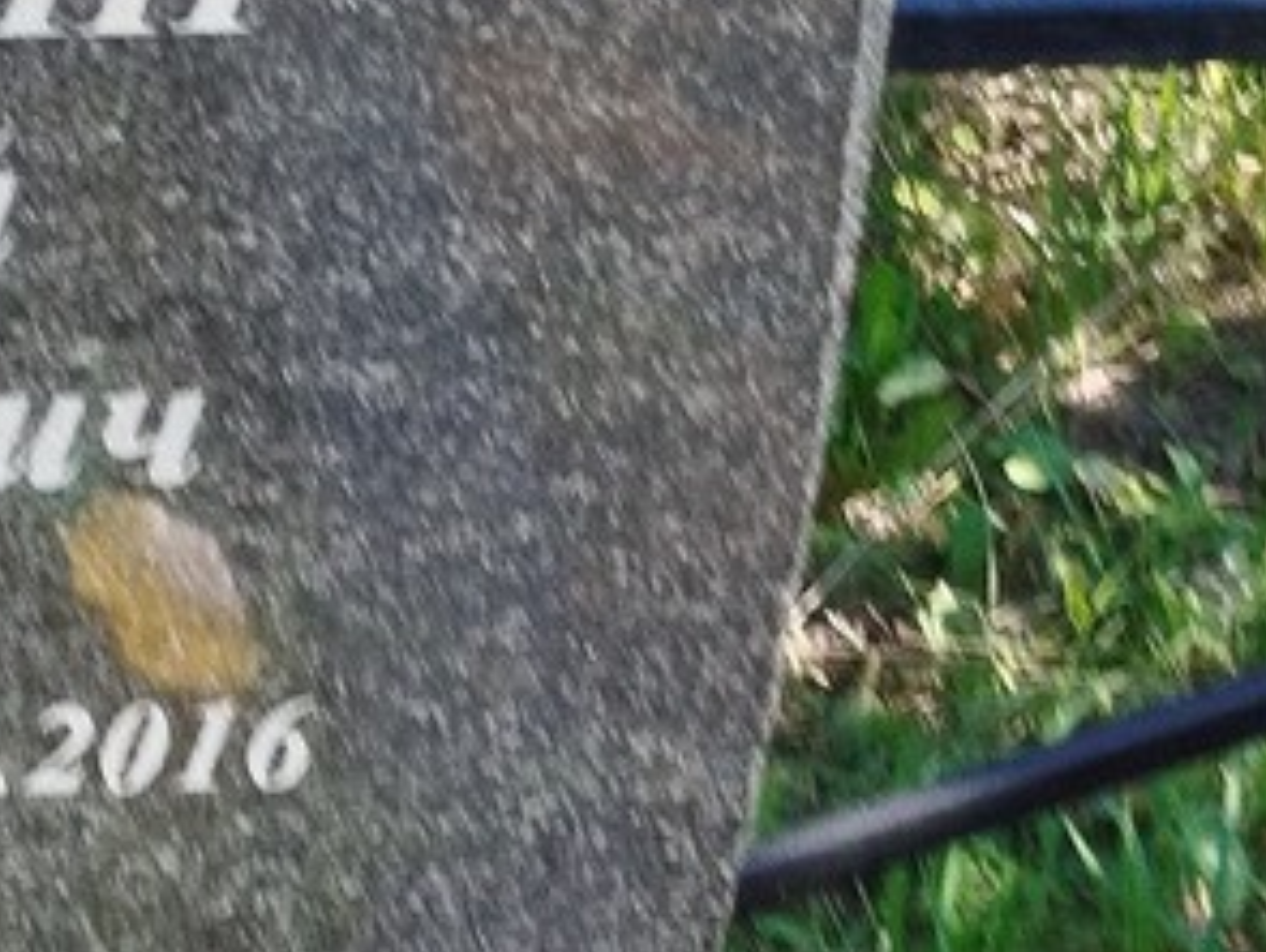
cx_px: 0
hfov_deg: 28.0
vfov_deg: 22.6
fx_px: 2380
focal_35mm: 65
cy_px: 403
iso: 50
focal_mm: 5.31
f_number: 1.7
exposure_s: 1/156
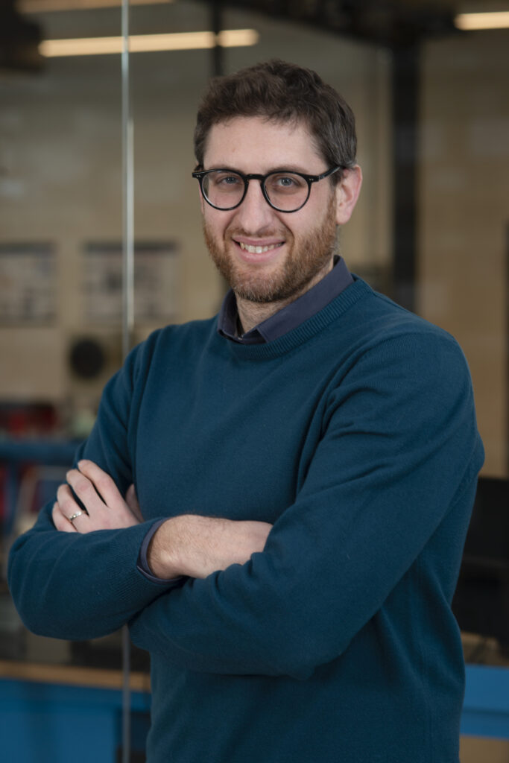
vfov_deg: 19.5
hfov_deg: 13.0
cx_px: 254
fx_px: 2226
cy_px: 382
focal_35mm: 105
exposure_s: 1/30
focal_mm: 105
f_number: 5.6
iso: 100
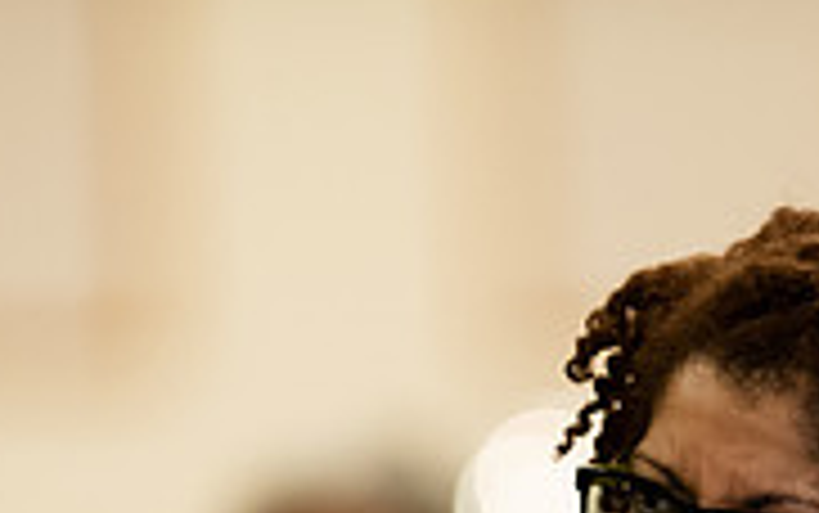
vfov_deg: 1.4
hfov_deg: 2.2
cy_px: 821
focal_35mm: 972
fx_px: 21709
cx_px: 878
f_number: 2.8
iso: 2500
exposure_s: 1/200
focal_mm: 300
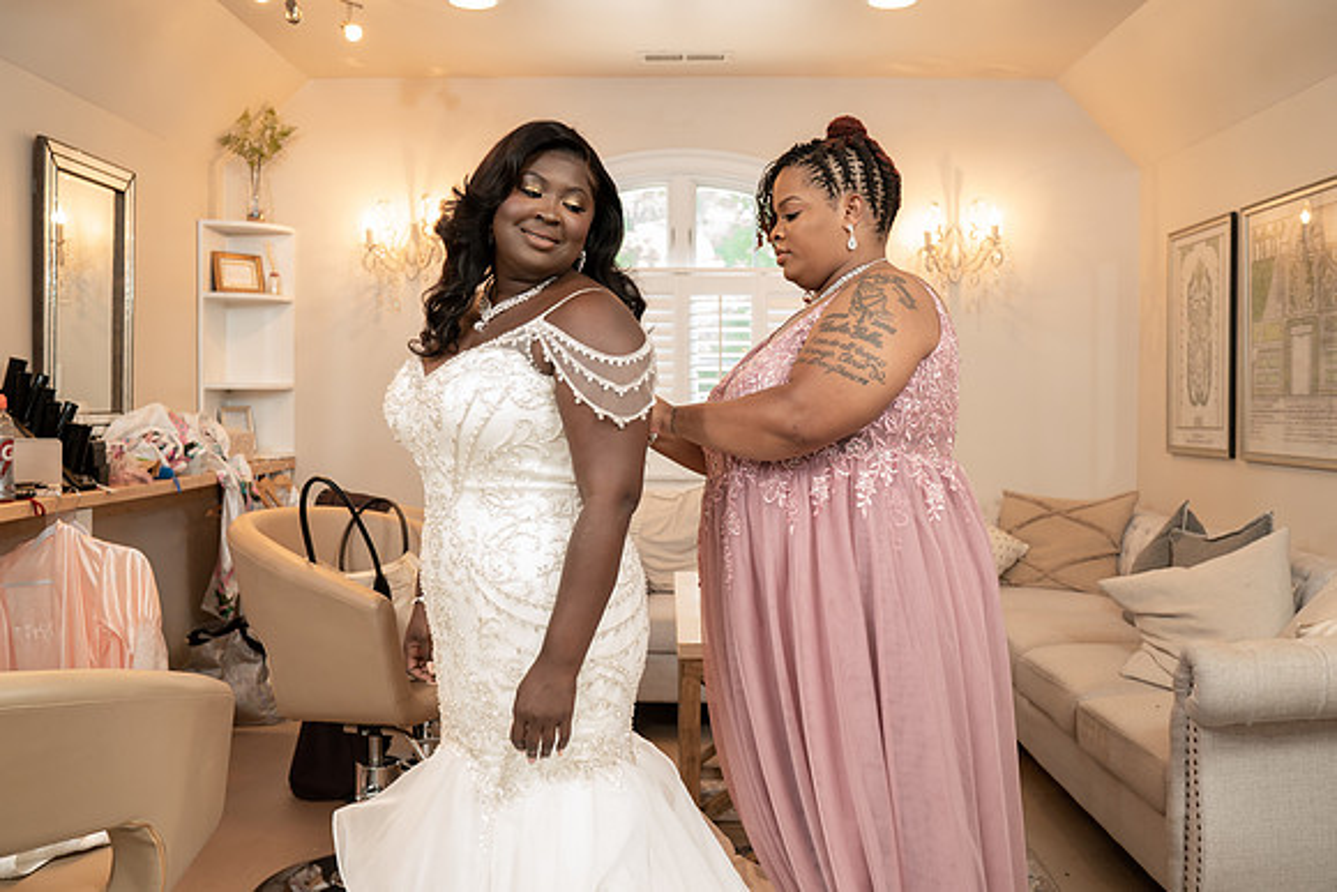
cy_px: 446
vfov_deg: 37.5
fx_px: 1313
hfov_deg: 53.9
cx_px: 671
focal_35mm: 35
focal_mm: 35
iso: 1600
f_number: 4
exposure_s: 1/100
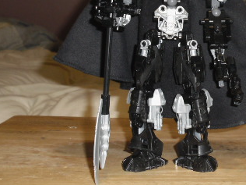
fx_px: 519
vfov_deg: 19.6
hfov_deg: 26.3
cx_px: 184
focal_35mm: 73
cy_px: 0
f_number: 3.1
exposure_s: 1/60
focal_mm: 6.3
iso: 200
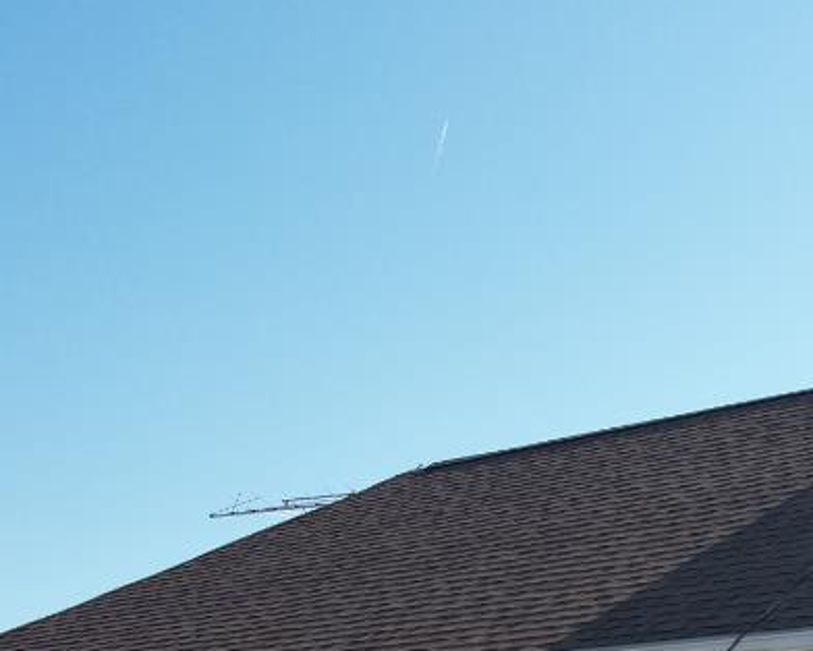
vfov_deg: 17.5
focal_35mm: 79
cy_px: 964
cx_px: 577
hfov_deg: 24.0
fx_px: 1902
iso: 100
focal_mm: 8.38
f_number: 2.8
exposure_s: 1/1600
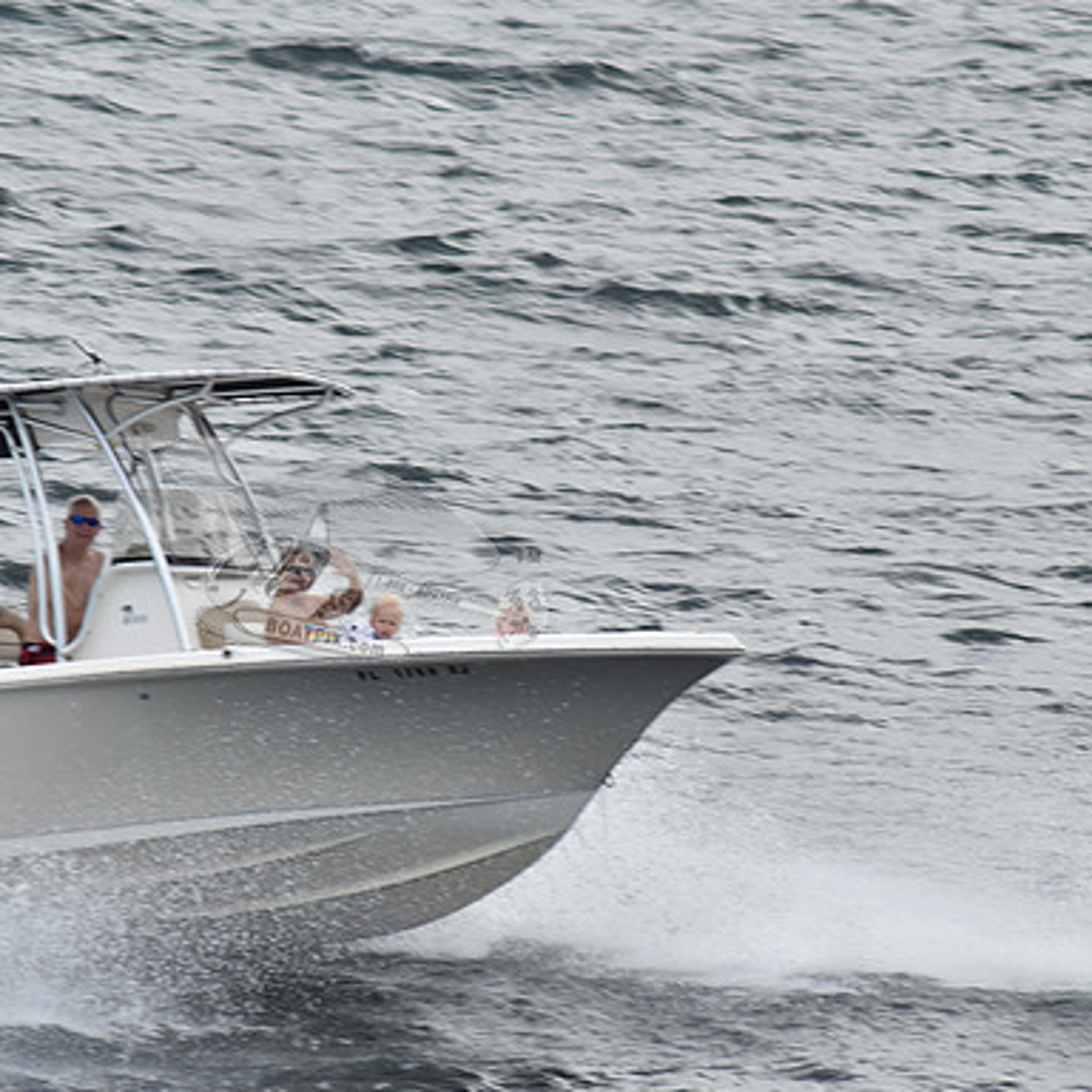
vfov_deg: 3.8
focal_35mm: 462
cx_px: 364
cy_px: 547
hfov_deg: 3.8
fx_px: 16489
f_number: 9.5
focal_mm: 240
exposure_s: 1/1000
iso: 400
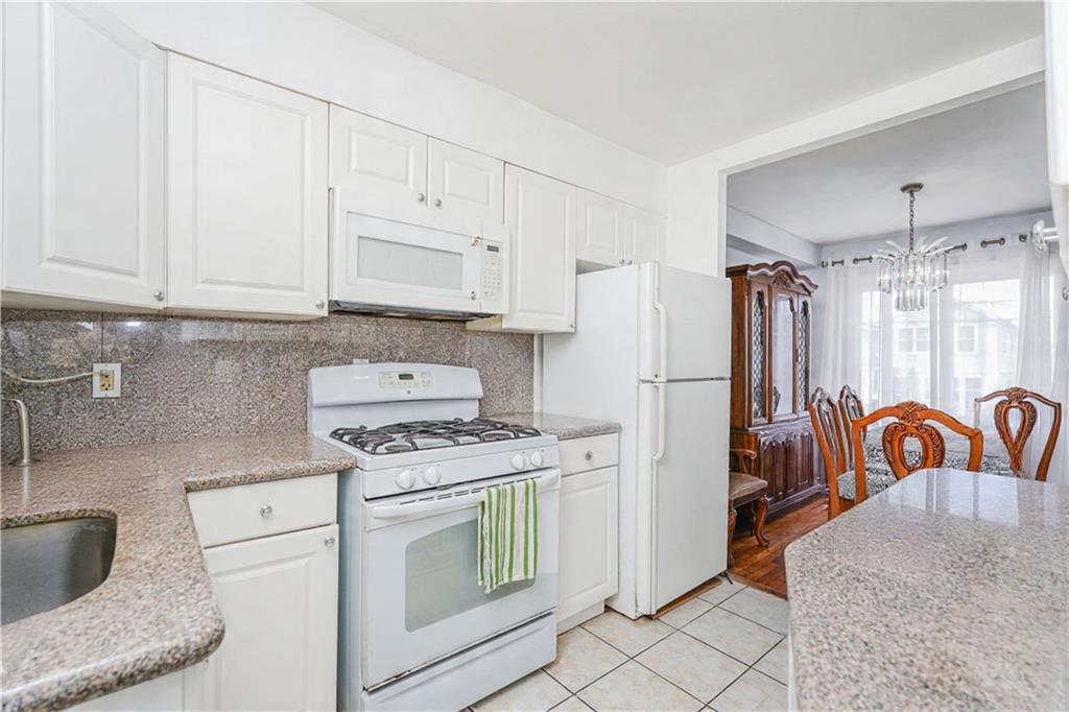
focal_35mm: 16
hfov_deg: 96.8
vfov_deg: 73.7
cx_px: 534
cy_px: 356
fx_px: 475
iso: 64
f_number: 5
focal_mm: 16
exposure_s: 1/50
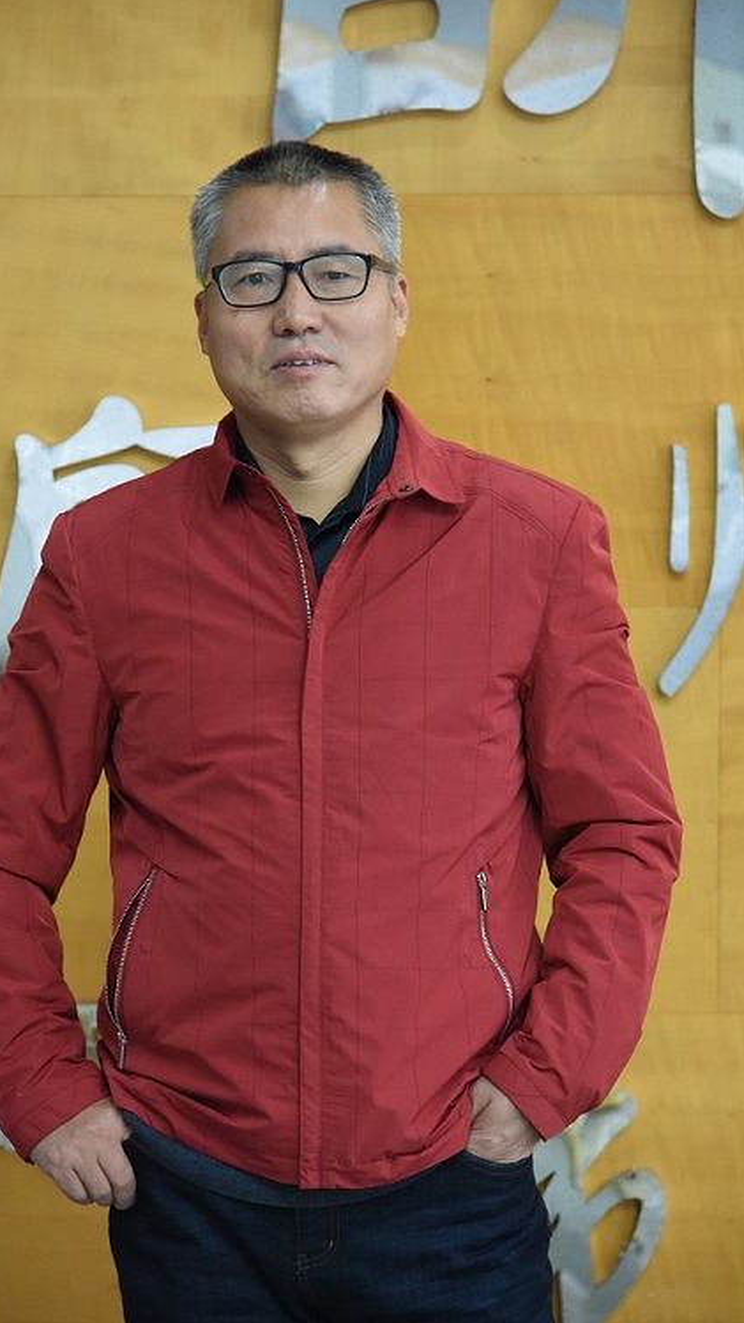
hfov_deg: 10.9
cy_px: 662
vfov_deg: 19.3
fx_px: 3891
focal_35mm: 111
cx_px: 300
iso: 7200
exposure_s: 1/125
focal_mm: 105
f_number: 4.5
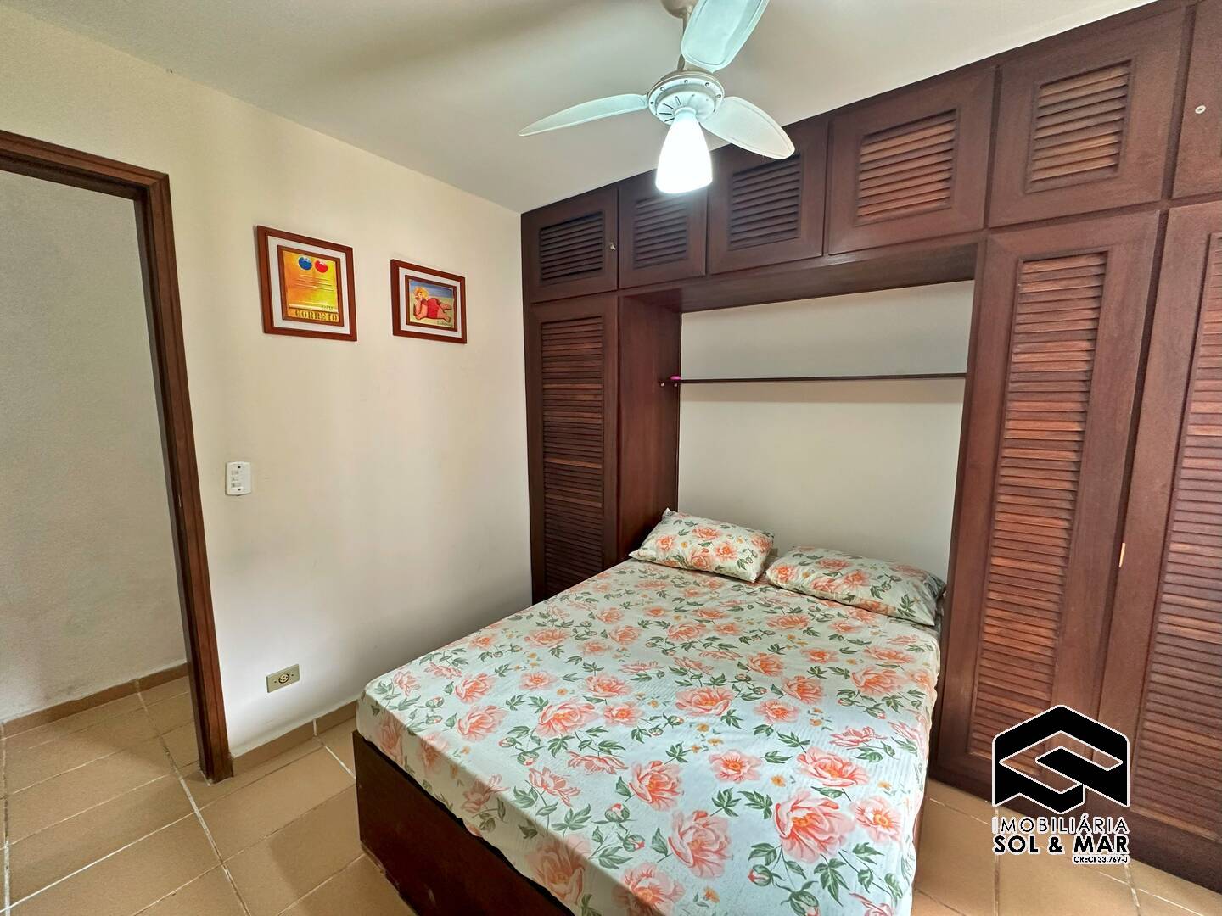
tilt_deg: -6.6
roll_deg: +0.0
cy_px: 458
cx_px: 611
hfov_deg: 102.1
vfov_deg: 85.7
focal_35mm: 14
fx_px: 494
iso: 250
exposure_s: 1/60
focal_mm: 2.22
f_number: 2.2
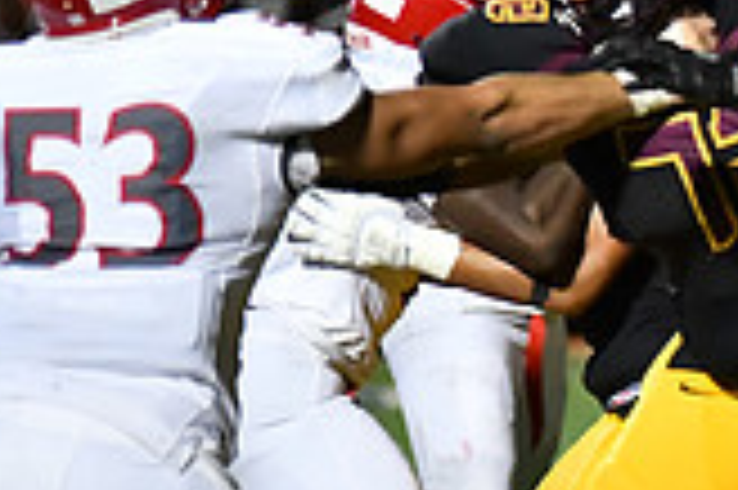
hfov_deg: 3.7
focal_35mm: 549
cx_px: 1197
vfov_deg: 2.5
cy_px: 218
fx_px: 11243
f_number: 2.8
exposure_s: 1/3200
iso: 11400
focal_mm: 155
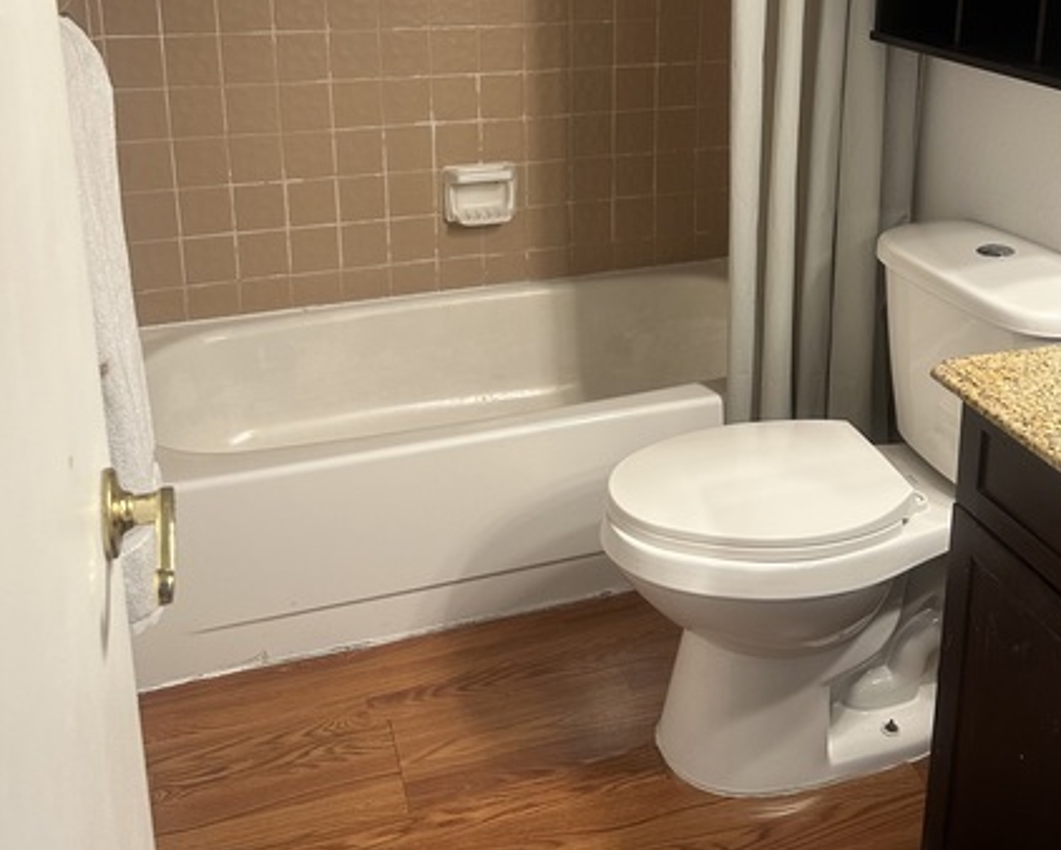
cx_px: 621
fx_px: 1162
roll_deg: -1.0
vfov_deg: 38.8
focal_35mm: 37
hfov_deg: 48.8
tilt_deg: -14.5
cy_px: 182
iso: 200
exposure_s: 1/60
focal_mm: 6.86
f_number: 1.78
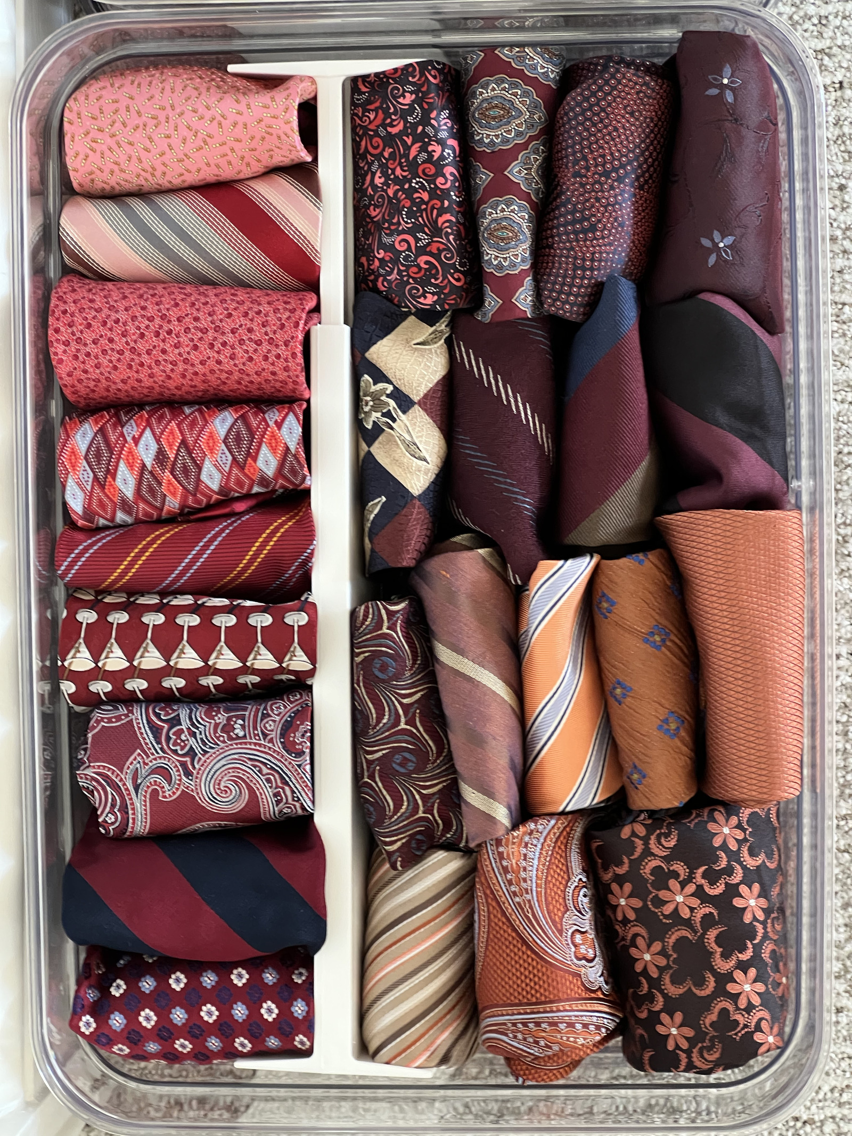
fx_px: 2527
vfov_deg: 25.3
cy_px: 568
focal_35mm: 77
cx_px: 426
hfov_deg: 19.1
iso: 400
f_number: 2.8
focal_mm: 9
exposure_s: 1/26
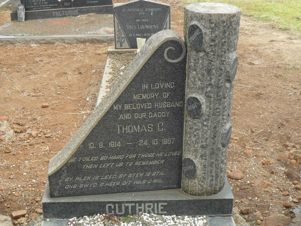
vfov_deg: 28.0
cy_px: 113
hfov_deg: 36.8
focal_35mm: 52
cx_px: 150
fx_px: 452
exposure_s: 1/125
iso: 100
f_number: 5
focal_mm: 9.3
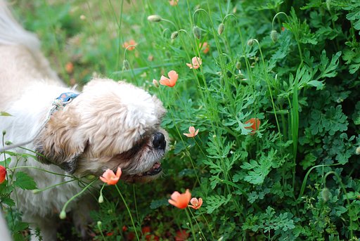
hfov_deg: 33.4
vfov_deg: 22.7
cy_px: 120
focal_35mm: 60
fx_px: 601
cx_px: 180
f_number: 2
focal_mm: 40
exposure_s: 1/640
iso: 100
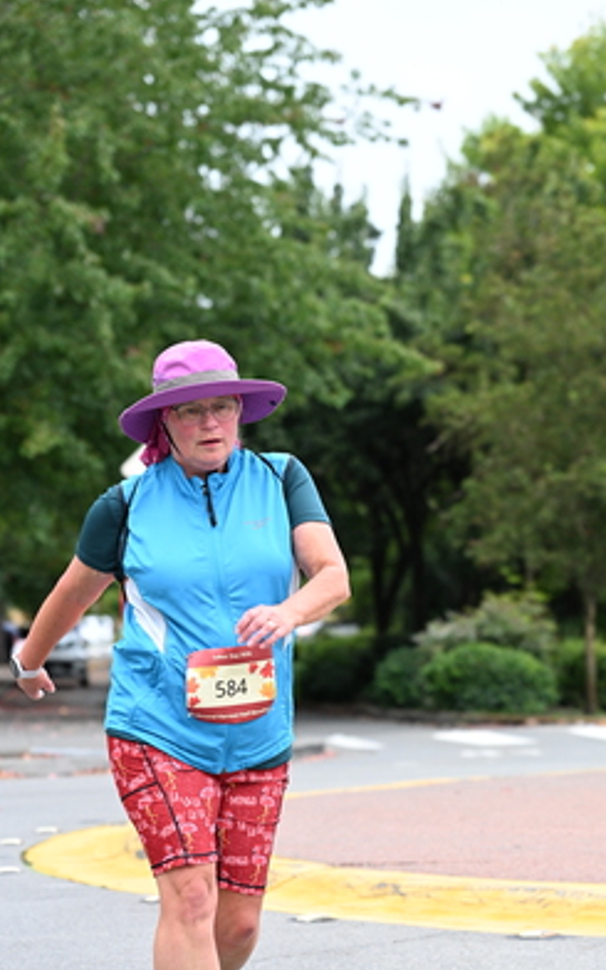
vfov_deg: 16.1
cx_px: 390
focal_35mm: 130
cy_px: 559
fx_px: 3435
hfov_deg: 10.1
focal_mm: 91
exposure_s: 1/500
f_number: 4
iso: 1600
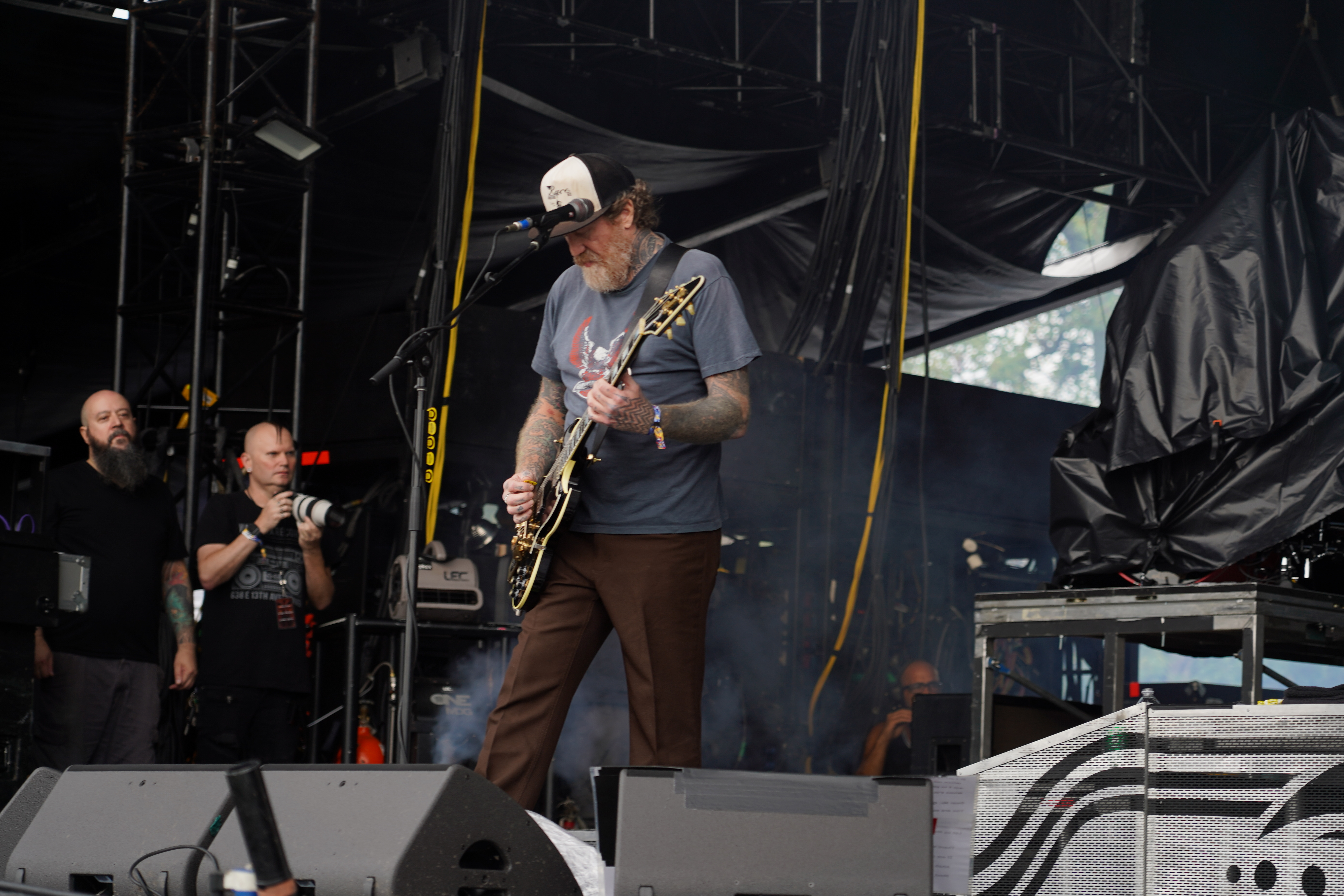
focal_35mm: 114
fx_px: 4256
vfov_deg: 12.0
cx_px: 662
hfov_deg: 17.9
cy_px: 449
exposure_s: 1/160
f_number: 4.5
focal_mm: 105
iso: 100
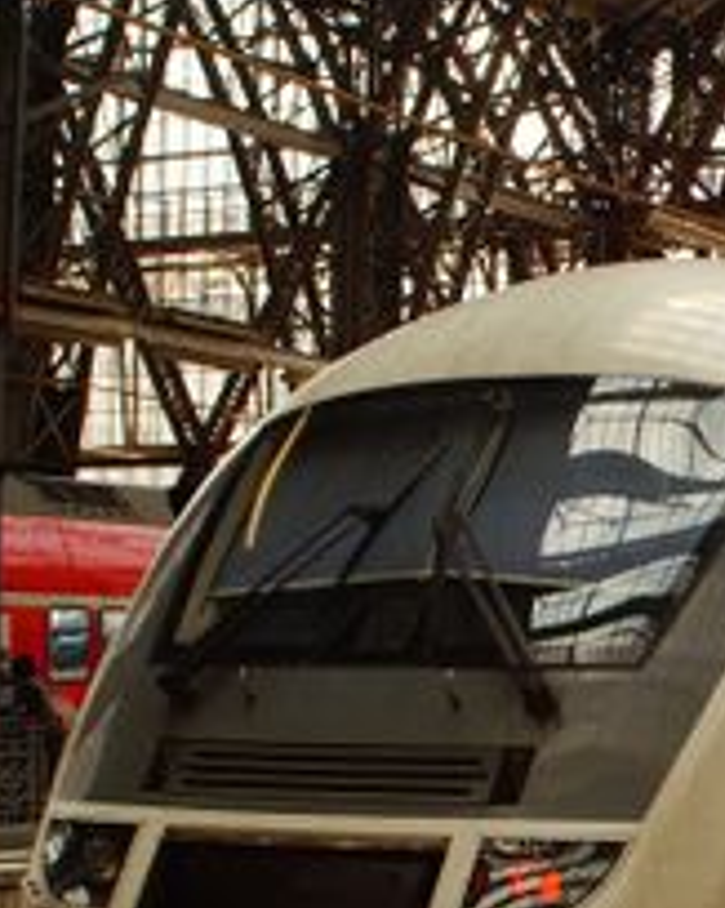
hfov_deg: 15.1
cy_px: 703
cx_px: 845
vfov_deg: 19.2
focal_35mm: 99
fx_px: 2657
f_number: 7.1
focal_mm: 28
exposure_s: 1/200
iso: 100
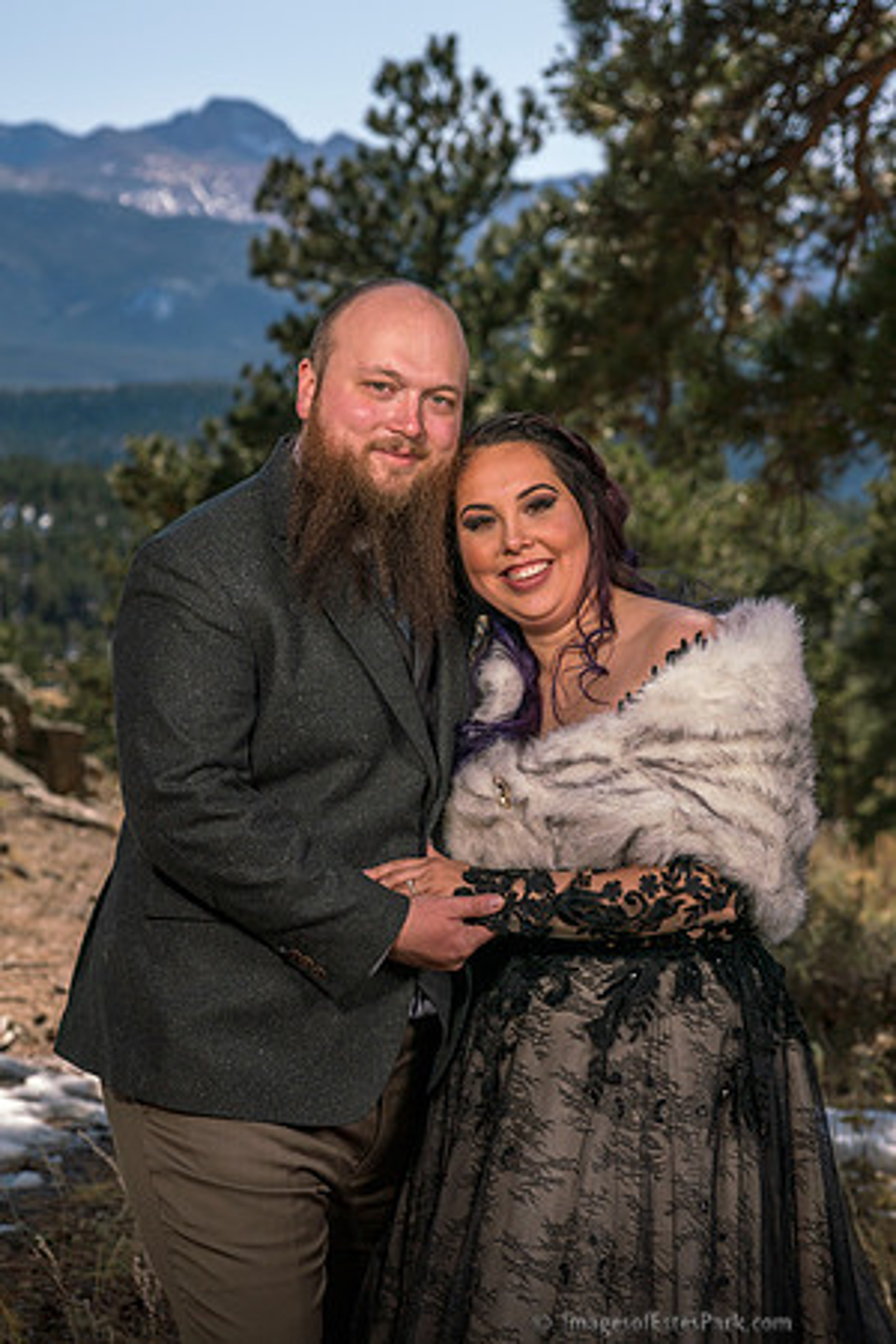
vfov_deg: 36.2
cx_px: 448
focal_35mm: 55
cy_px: 672
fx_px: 2053
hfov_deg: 24.6
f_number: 4.5
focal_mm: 55
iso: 200
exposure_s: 1/2500
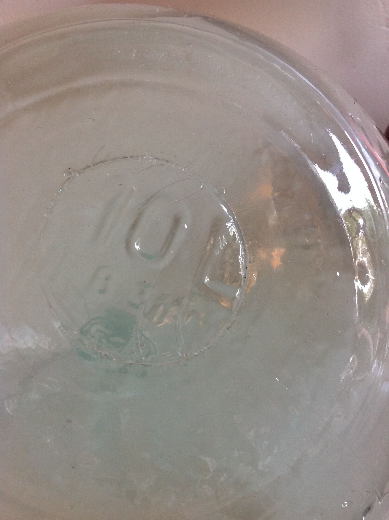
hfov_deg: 40.6
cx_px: 194
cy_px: 260
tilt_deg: -22.8
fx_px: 526
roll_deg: +26.3
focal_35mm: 35
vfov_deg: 52.7
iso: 160
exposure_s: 1/17
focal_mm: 4.28
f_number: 2.4
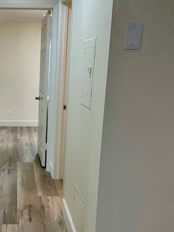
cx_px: 20
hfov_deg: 30.9
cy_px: 144
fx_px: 301
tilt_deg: -13.0
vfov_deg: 41.8
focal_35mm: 45
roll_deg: -1.4
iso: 80
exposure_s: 1/120
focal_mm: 6.86
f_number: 1.78
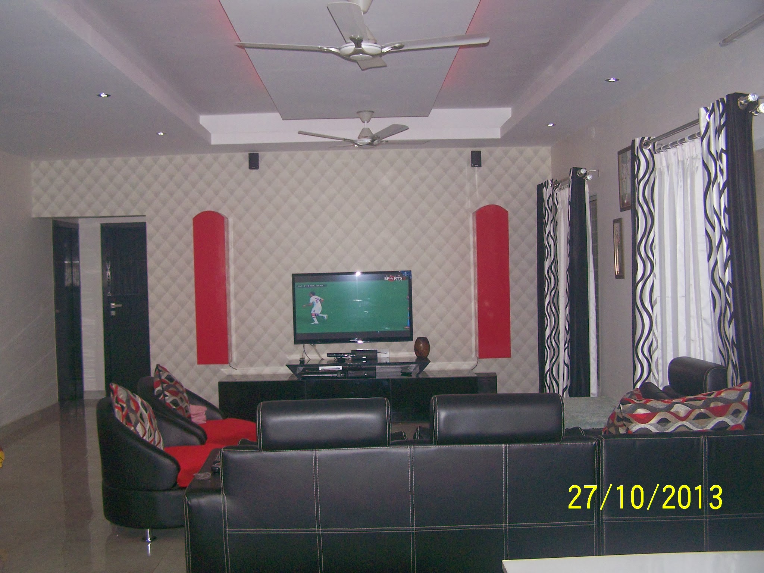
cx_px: 382
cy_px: 286
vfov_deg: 37.7
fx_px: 839
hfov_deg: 49.0
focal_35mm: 38
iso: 160
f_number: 2.8
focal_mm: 6.3
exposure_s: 1/60
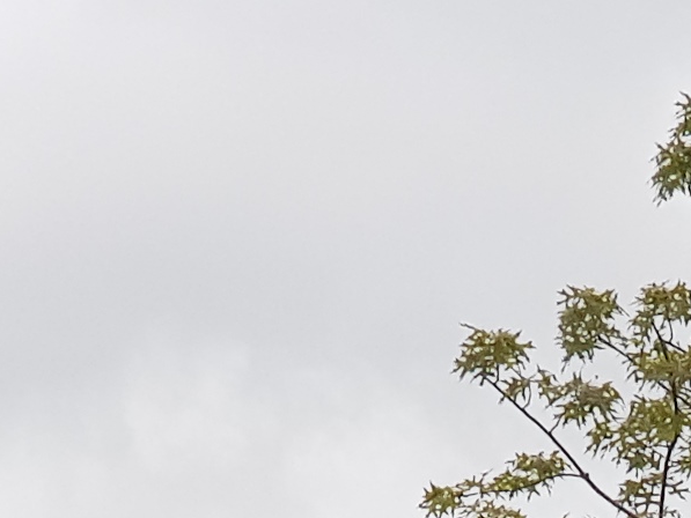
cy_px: 1471
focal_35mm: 351
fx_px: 7008
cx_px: 903
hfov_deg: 5.6
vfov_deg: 4.1
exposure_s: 1/490
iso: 25
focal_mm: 6
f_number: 2.4
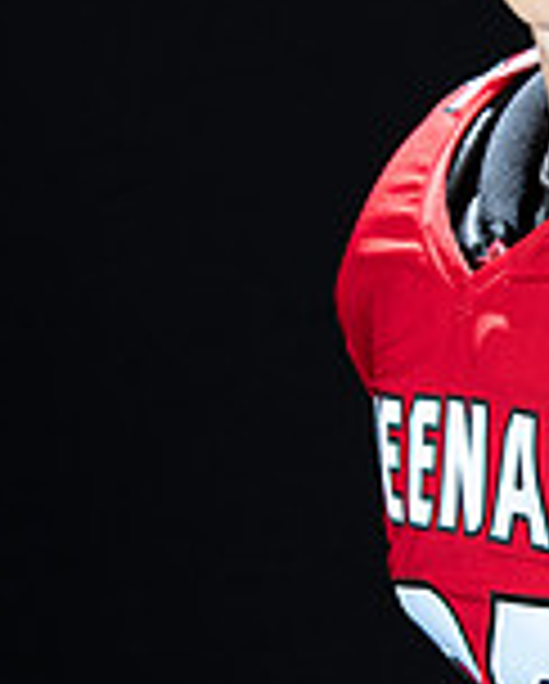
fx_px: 4054
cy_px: 369
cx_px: 576
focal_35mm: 200
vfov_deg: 9.6
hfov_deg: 7.7
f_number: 9
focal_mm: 72
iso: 320
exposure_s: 1/160
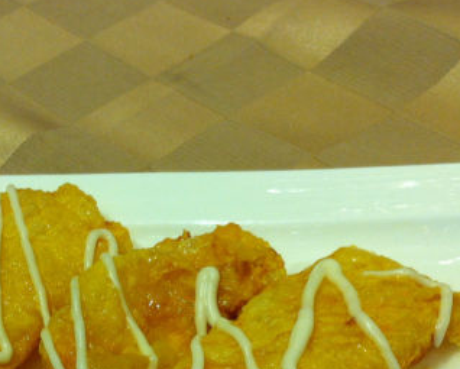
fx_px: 1022
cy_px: 325
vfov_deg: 20.1
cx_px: 146
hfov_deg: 25.2
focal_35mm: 75
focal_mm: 3.85
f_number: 2.8
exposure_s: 1/20
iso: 80
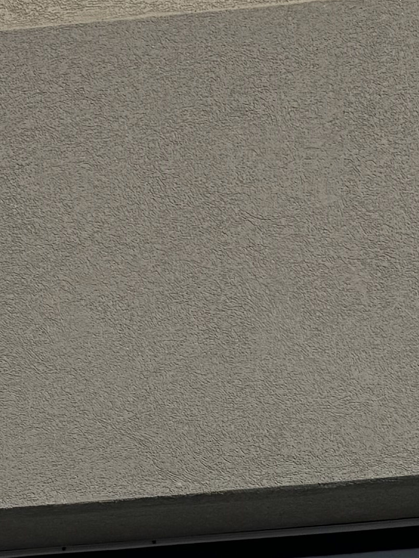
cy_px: 1431
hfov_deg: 11.5
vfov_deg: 11.8
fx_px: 2066
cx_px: 61
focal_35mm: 128
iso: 64
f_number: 1.78
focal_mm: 6.76
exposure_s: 1/15152
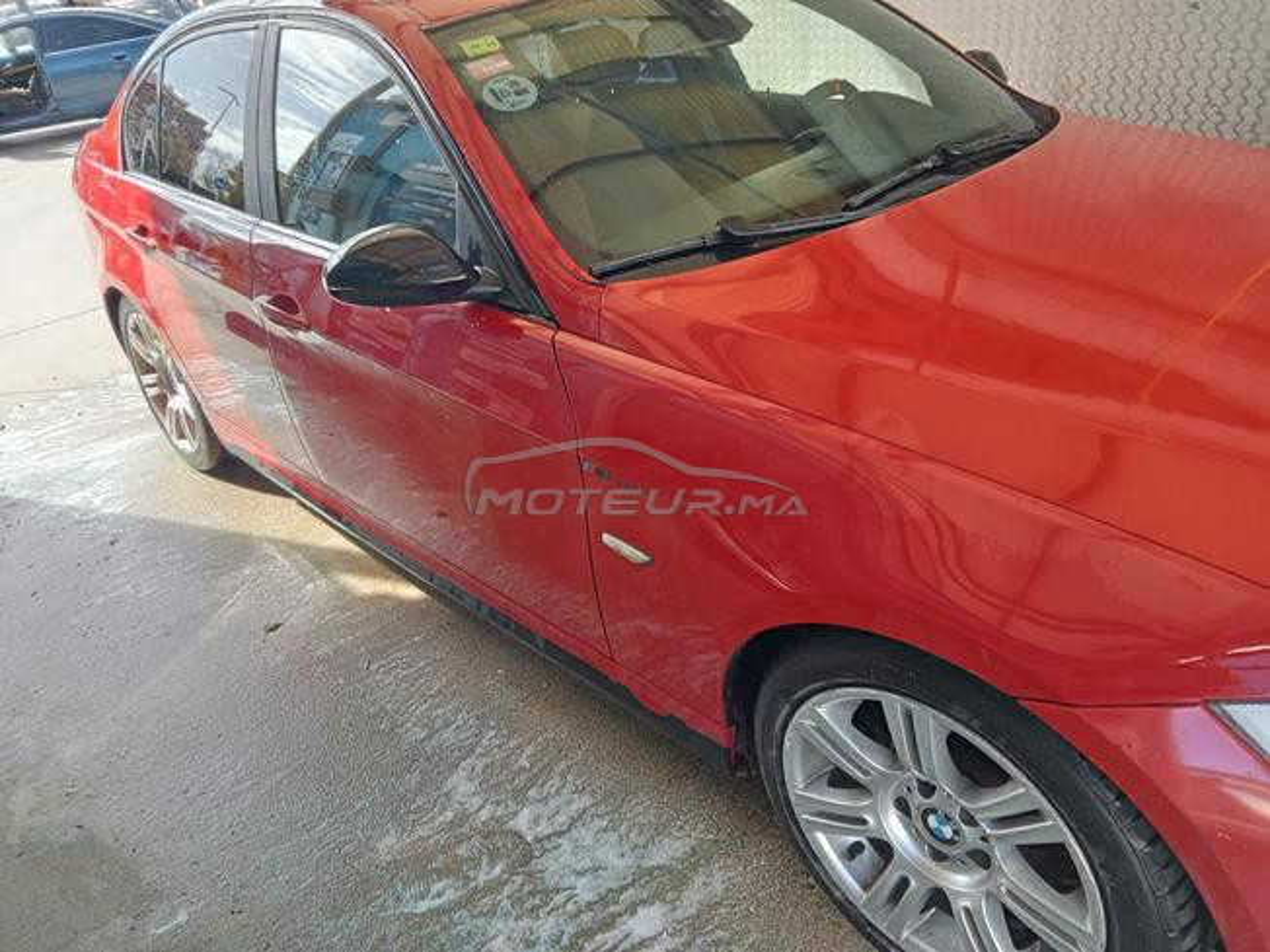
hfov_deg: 63.4
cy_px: 476
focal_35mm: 28
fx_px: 1027
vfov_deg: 49.7
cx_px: 635
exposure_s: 1/100
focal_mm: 3.46
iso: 128
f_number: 2.2
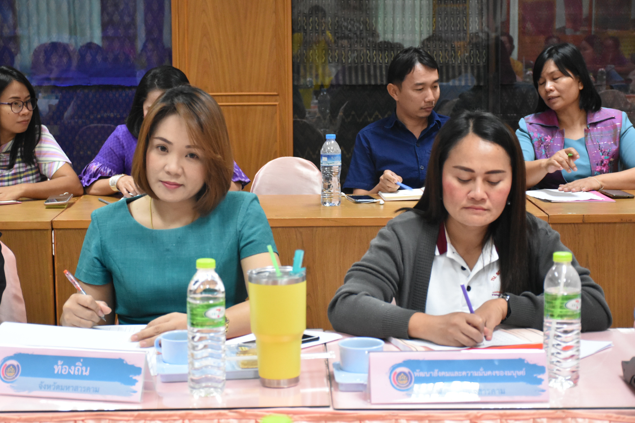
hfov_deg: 27.0
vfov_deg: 18.2
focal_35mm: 75
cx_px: 318
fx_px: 1323
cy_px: 212
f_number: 5
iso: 3200
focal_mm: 50
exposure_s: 1/100
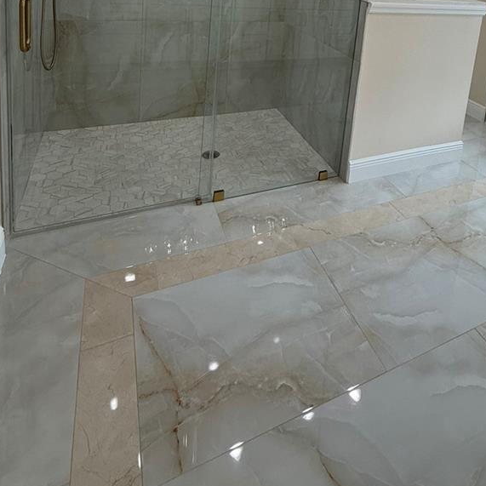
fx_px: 413
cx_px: 329
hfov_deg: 59.3
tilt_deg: -9.4
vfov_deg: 50.9
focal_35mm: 26
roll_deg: -6.7
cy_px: 15
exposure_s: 1/177
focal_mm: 2.22
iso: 64
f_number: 2.2
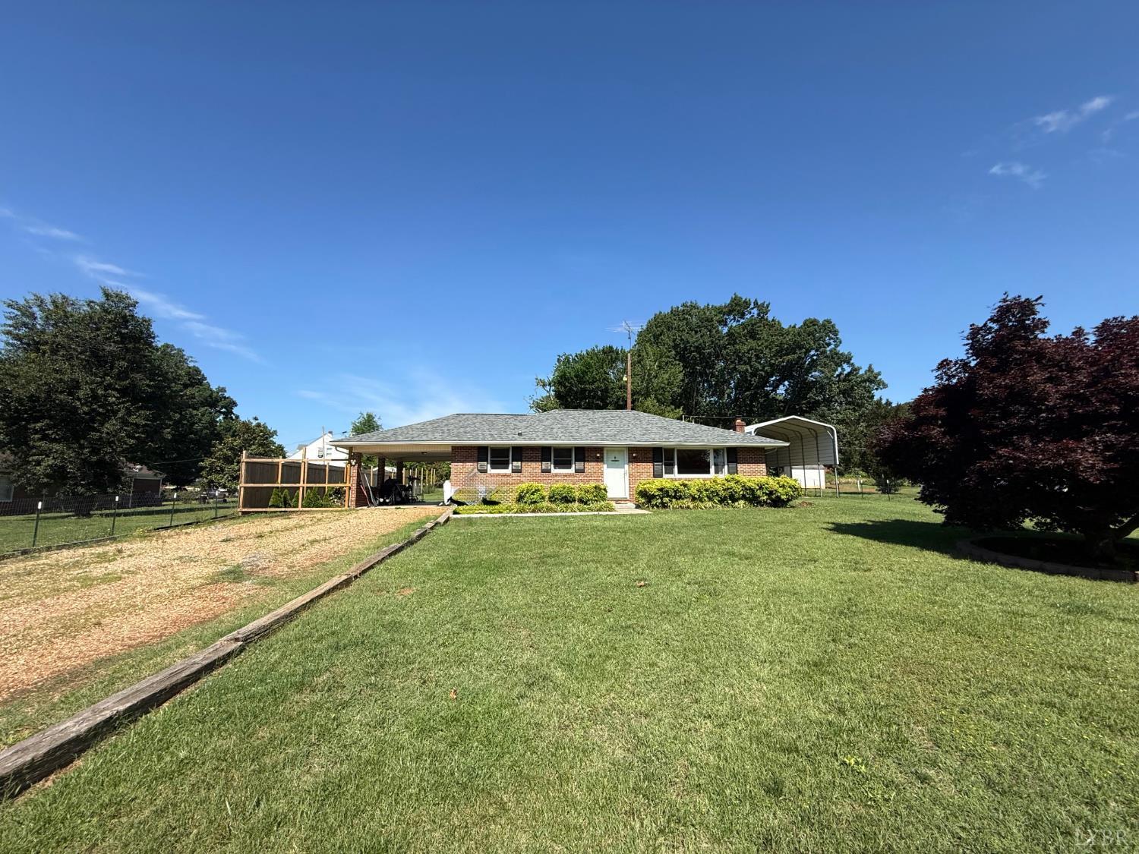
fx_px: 461
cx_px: 570
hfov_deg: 102.1
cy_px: 427
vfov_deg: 85.7
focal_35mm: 14
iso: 50
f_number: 2.2
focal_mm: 2.22
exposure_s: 1/1613
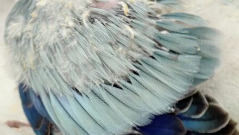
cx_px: 188
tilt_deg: -9.7
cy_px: -10
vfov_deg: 7.9
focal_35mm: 152
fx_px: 964
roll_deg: +1.9
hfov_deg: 14.1
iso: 32
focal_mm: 5.96
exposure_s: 1/50
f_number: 1.6
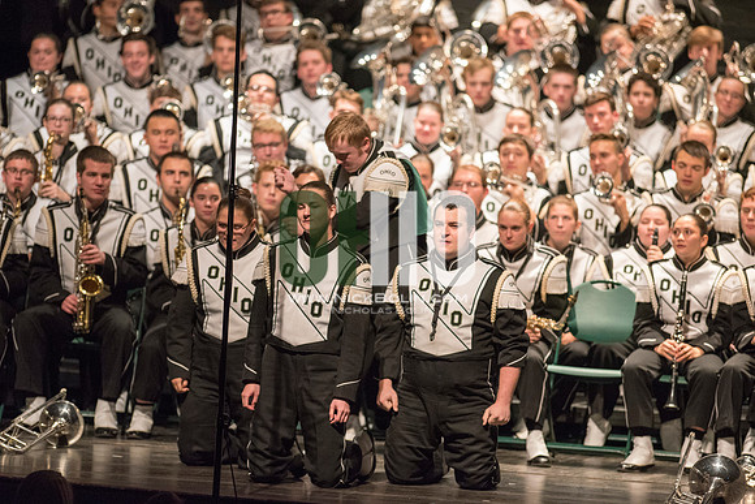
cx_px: 378
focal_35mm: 300
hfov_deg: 6.9
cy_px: 252
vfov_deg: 4.6
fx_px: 6293
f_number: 2.8
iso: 4000
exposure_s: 1/500
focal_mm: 300
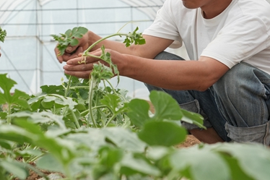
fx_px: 690
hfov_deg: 21.5
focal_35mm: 92
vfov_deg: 14.8
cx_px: 10
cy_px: 42
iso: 400
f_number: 5.6
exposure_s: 1/100
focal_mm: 43
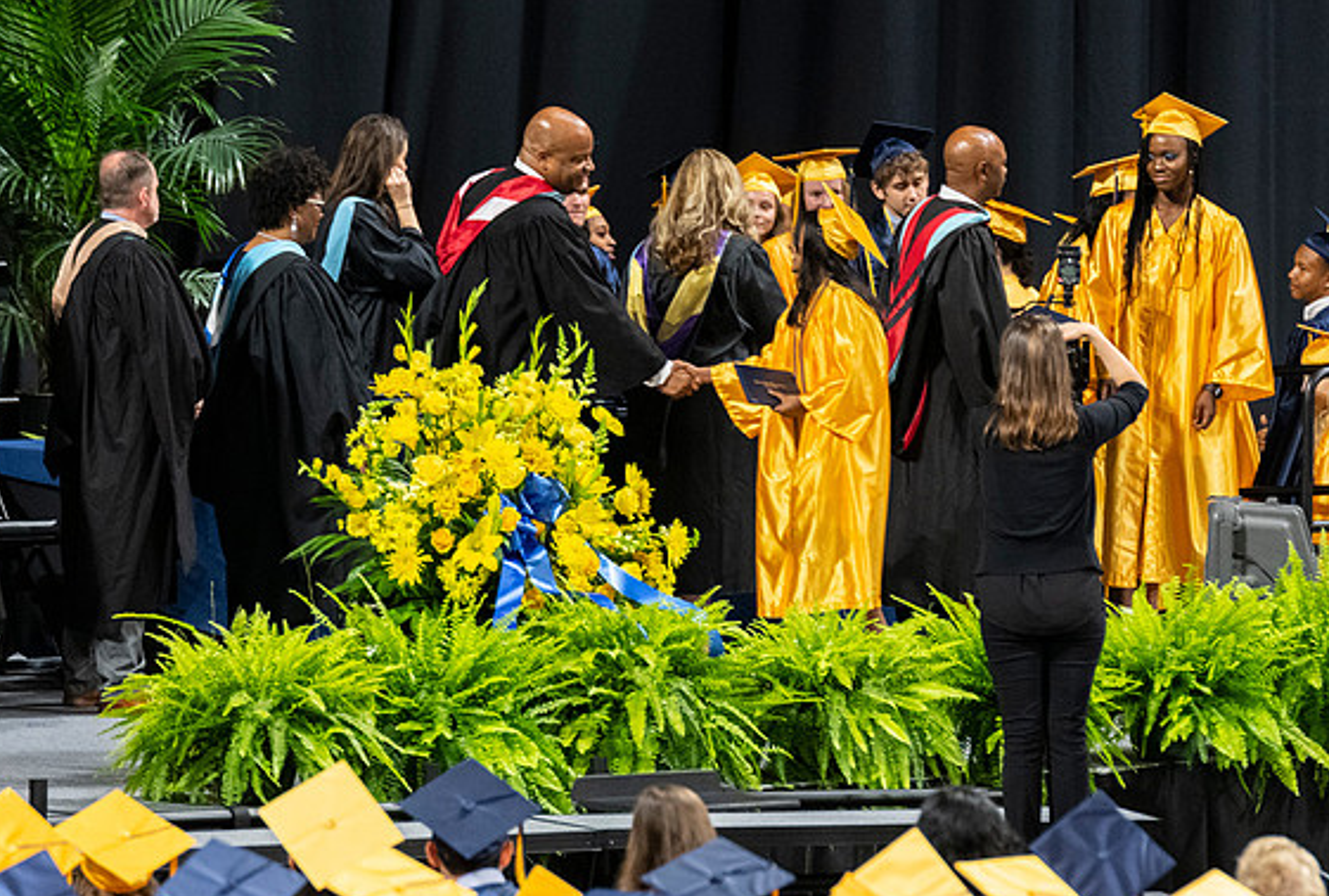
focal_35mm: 349
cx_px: 824
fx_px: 12925
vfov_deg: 4.0
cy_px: 450
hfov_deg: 5.9
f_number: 4
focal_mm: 190
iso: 2000
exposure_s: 1/200
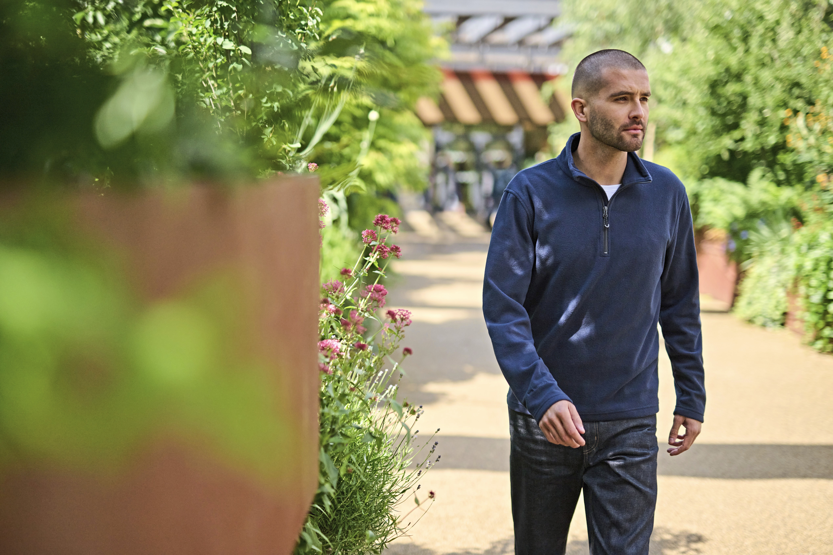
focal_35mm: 50
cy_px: 278
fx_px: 1157
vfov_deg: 27.0
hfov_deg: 39.6
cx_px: 416
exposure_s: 1/10000
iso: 400
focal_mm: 50
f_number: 1.4
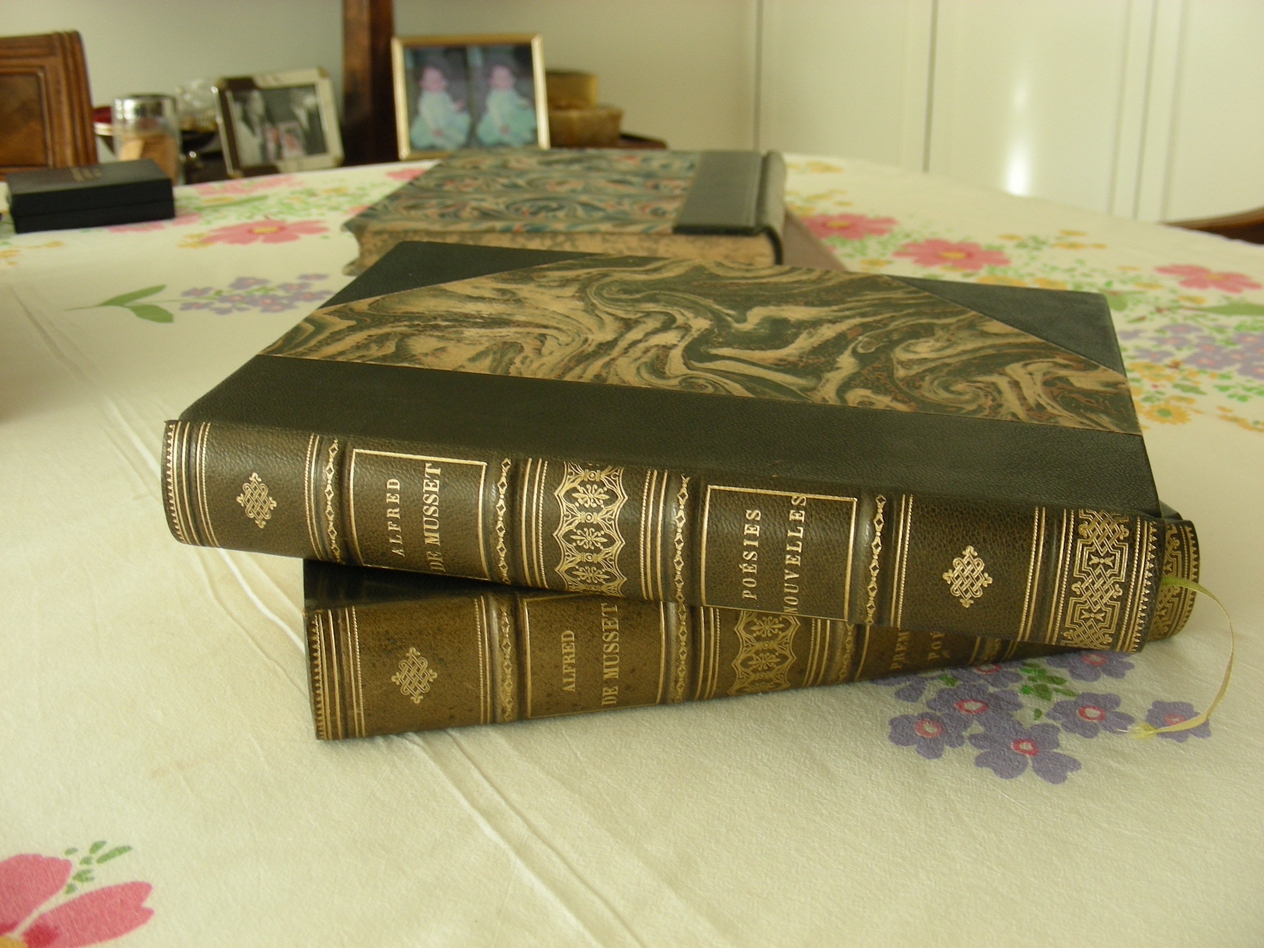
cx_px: 632
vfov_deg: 37.7
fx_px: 1388
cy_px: 474
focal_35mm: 38
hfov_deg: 49.0
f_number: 3.5
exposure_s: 1/29.8
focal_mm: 6.3
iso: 84
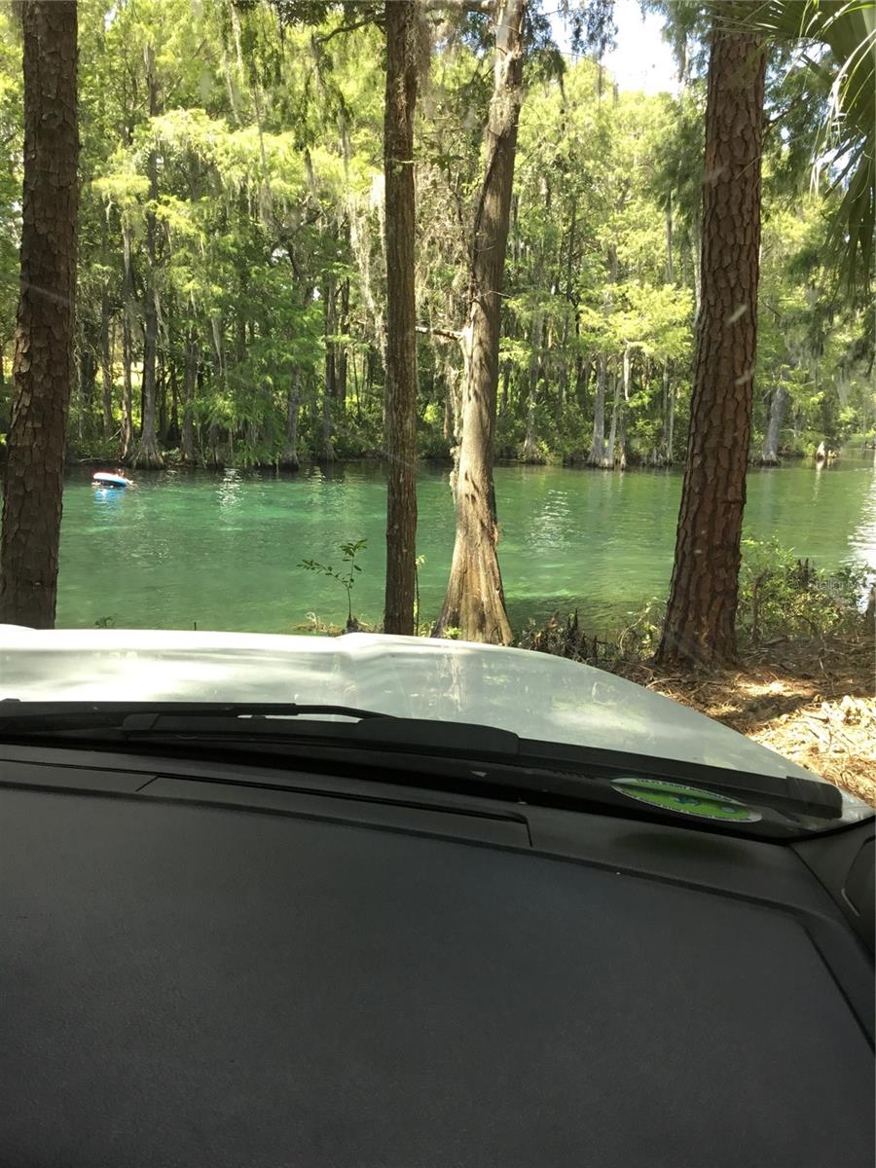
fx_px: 1046
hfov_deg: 45.4
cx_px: 438
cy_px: 584
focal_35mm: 31
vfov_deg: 58.4
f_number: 2.4
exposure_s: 1/120
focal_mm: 3.3
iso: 40
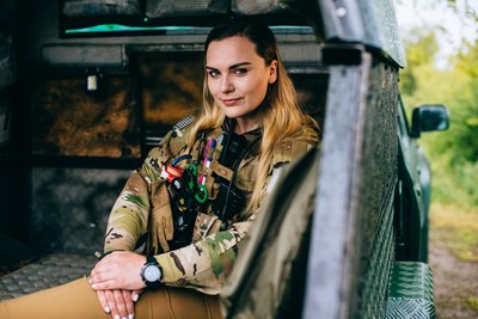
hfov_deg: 39.6
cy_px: 160
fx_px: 664
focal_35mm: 50
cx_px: 239
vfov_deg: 27.0
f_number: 2.8
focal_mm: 50
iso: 50
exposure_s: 1/160
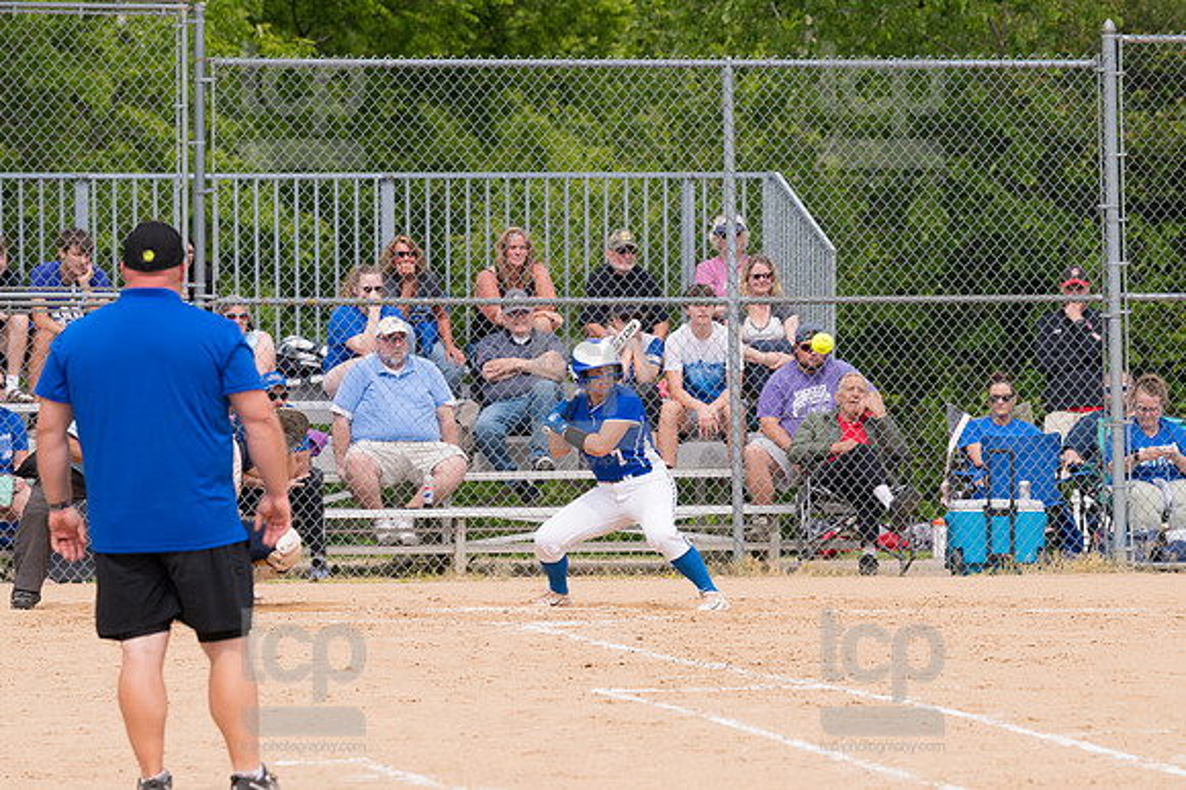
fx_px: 9877
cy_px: 395
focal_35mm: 300
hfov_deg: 6.9
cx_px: 593
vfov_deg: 4.6
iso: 320
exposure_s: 1/1600
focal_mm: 200
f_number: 5.6
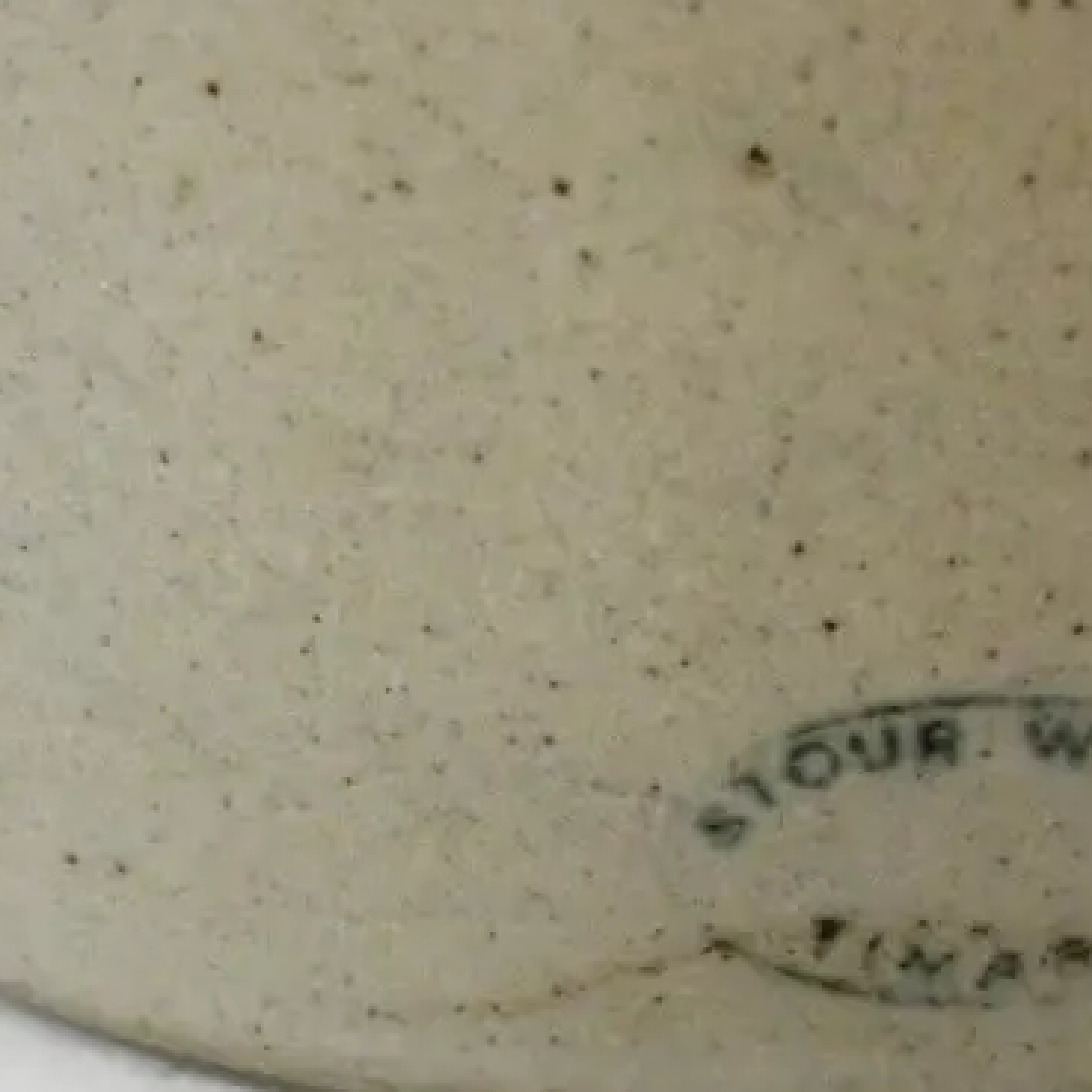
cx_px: 964
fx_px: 4390
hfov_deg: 14.1
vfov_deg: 14.1
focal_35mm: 123
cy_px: 801
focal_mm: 25
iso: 3200
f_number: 4.5
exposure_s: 1/250
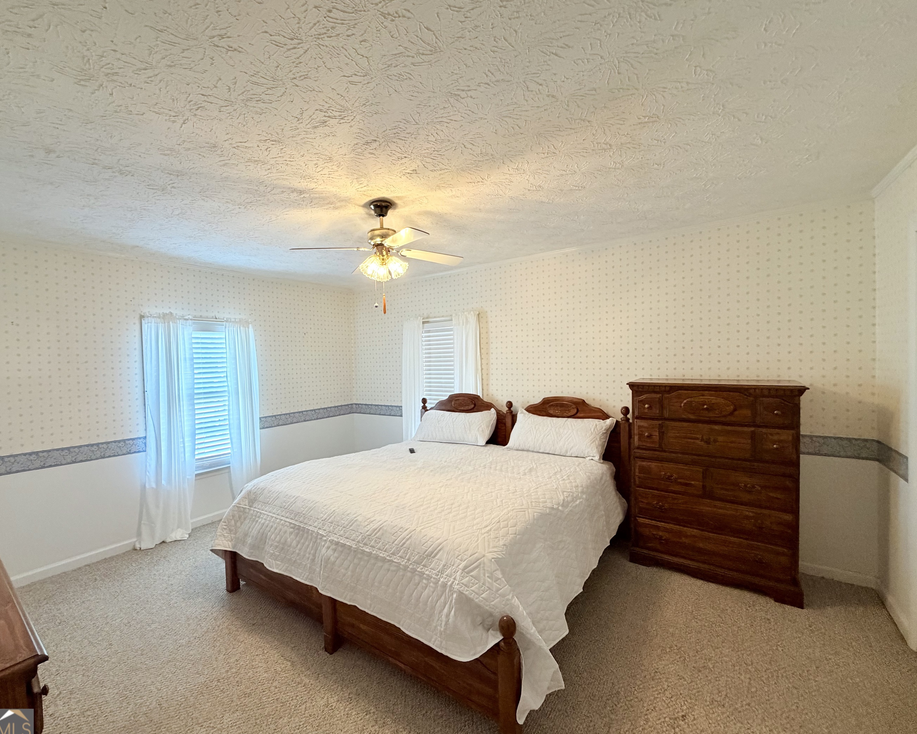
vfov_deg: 84.0
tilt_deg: -1.6
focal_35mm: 15
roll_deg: +2.0
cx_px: 424
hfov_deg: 96.6
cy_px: 369
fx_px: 407
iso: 320
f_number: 2.2
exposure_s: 1/60
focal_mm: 2.22
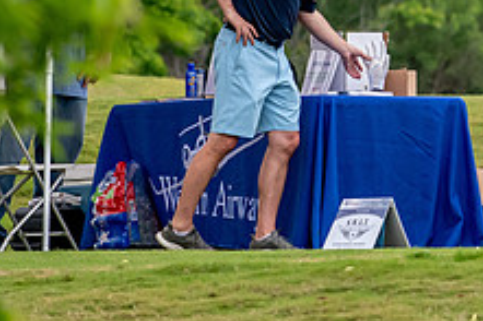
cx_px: 594
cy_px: 3
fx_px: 14251
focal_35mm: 1063
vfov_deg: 1.3
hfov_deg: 1.9
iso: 1600
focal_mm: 270
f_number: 5.6
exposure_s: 1/2000
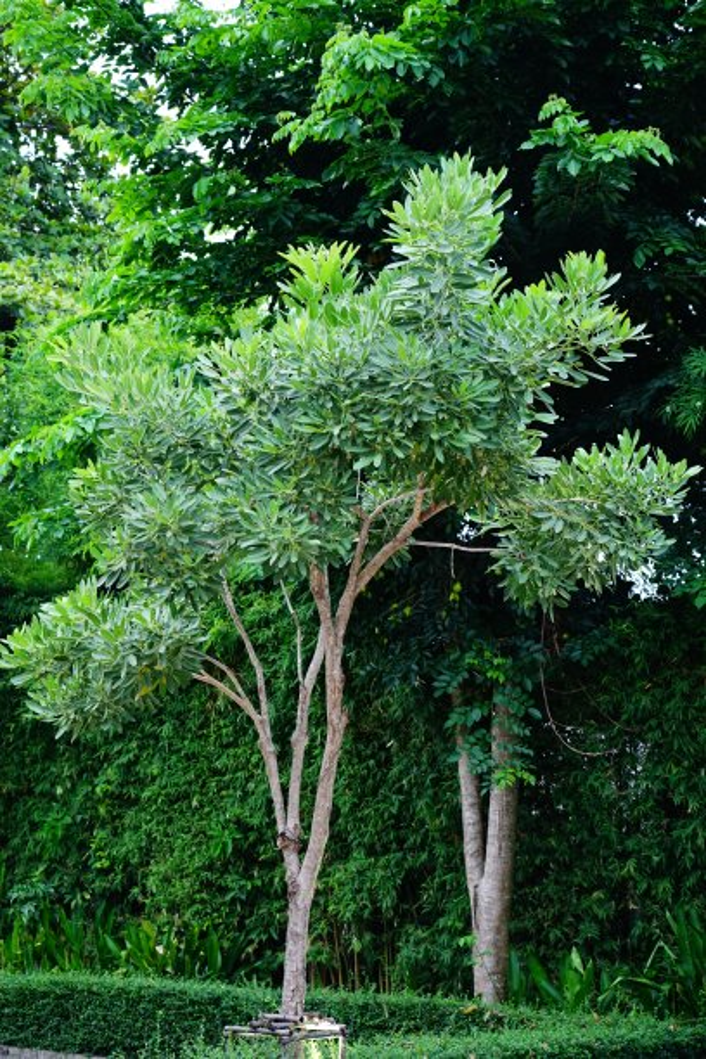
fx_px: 1853
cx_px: 353
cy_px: 530
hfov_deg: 21.6
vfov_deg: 31.9
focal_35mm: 63
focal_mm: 63
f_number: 4
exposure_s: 1/15
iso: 640
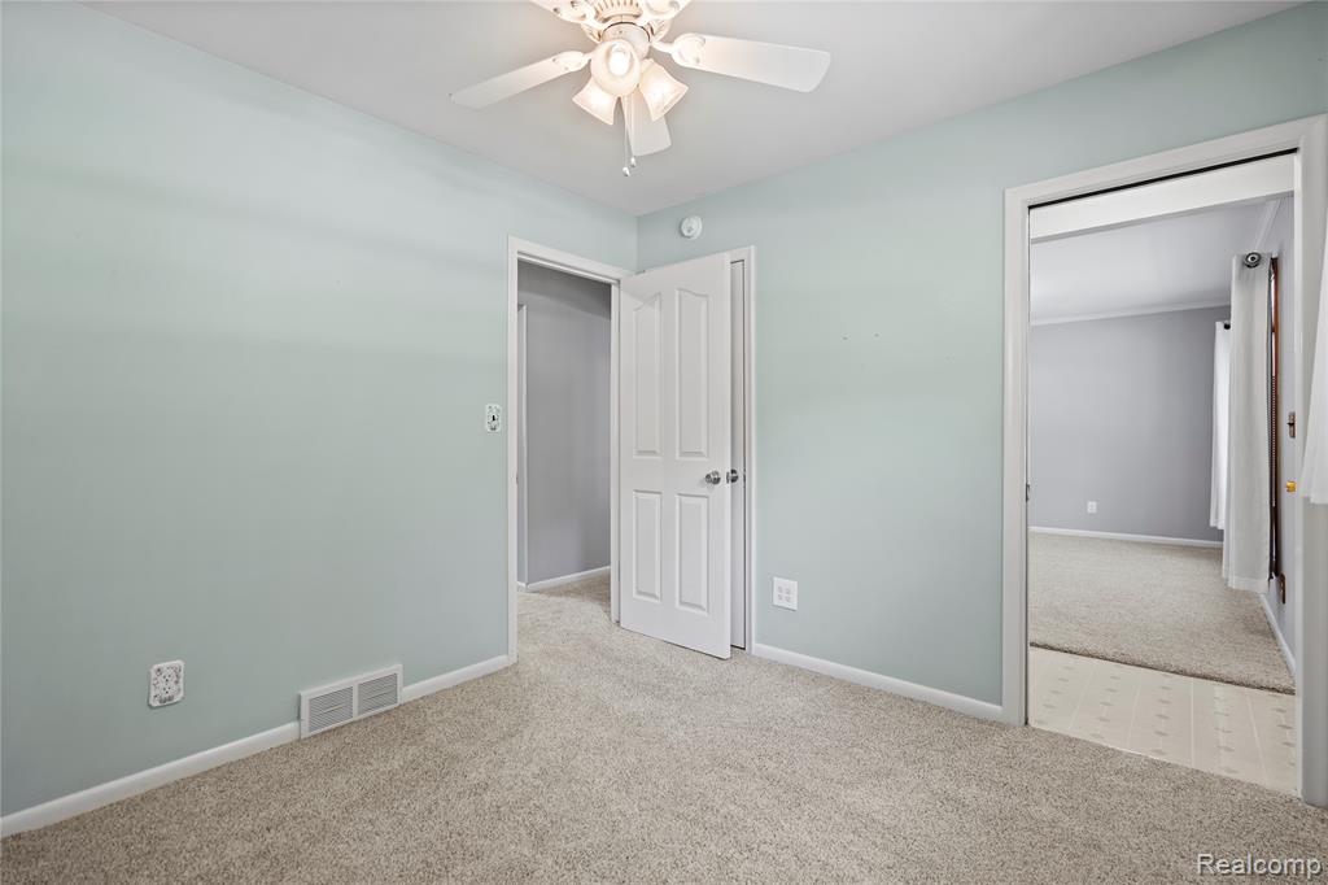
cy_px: 442
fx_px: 590
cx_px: 664
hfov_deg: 96.8
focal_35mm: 16
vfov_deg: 73.7
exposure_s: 1/3
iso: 100
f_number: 4
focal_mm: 16
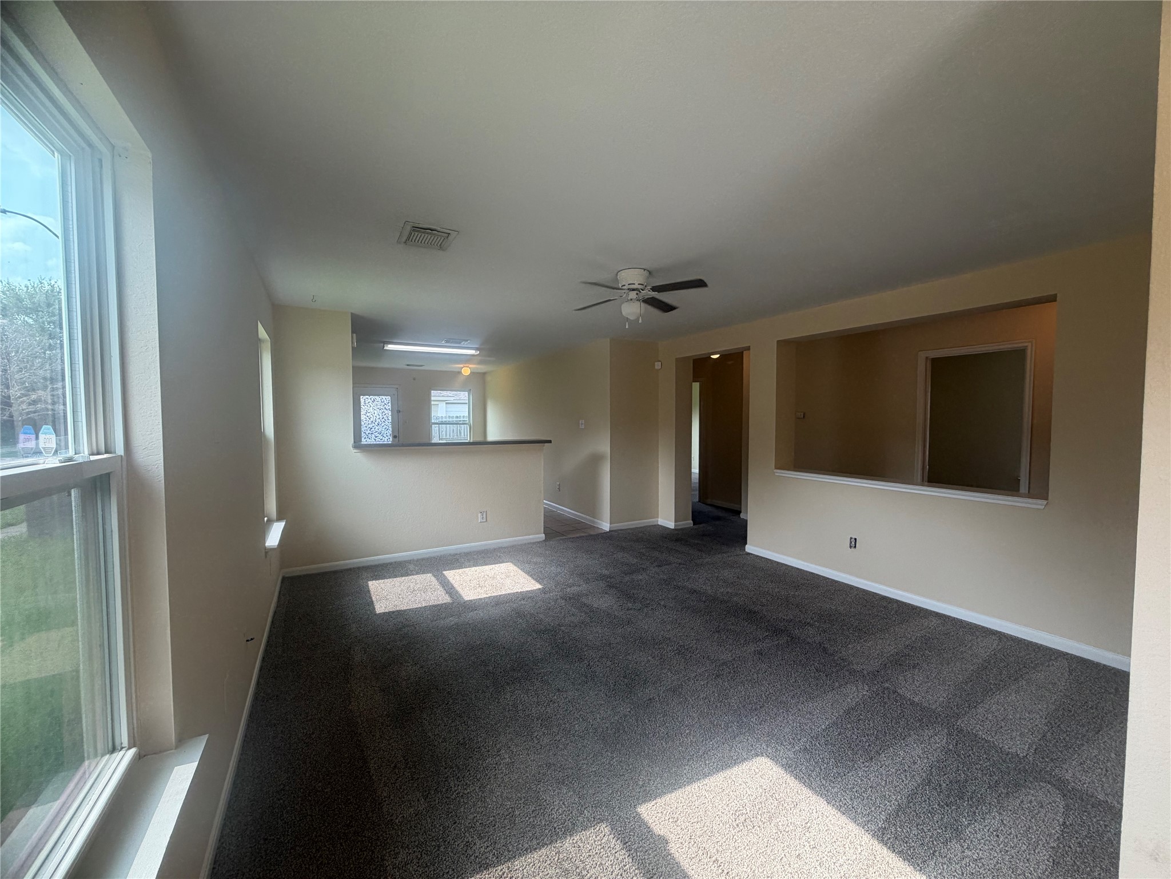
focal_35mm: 14
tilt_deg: -2.4
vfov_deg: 85.7
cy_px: 440
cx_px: 586
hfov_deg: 102.1
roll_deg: +1.0
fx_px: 474
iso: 80
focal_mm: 2.22
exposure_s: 1/120
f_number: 2.2
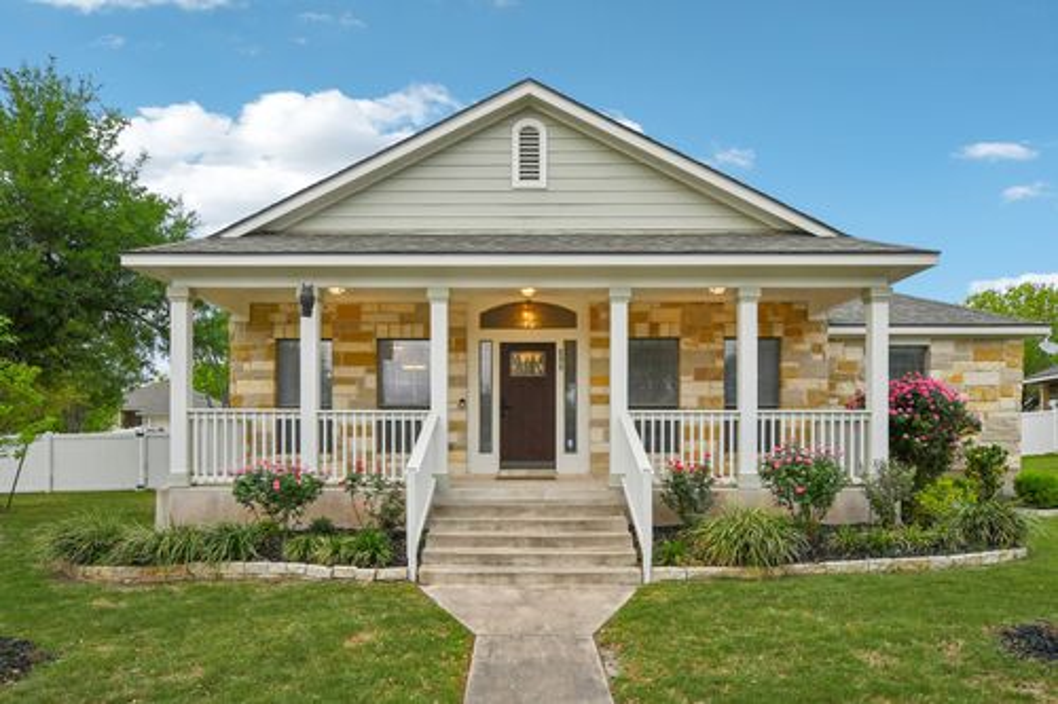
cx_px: 529
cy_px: 352
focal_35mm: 24
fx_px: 705
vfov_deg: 53.1
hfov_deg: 73.8
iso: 400
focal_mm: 16
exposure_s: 1/200
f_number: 8
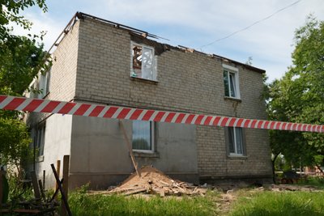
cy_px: 108
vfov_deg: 42.4
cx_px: 162
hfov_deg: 60.3
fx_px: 279
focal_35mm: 31
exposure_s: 1/50
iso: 80
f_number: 4.5
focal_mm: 31
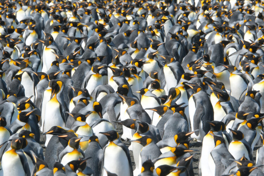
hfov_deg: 3.4
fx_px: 4400
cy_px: 88
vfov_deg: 2.3
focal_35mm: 600
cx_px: 132
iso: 800
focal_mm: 400
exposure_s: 1/340
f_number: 18
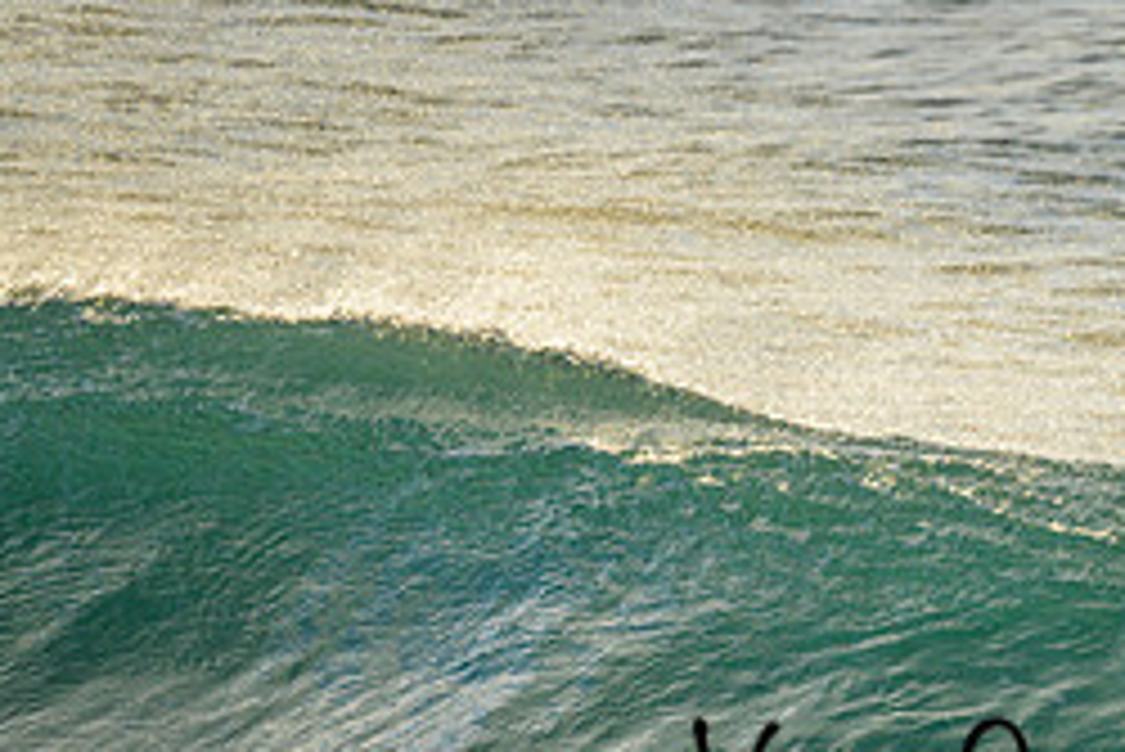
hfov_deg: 1.1
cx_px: 1156
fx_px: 58094
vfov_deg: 0.7
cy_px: 750
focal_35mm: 1858
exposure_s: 1/2000
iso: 450
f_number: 6.3
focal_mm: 800
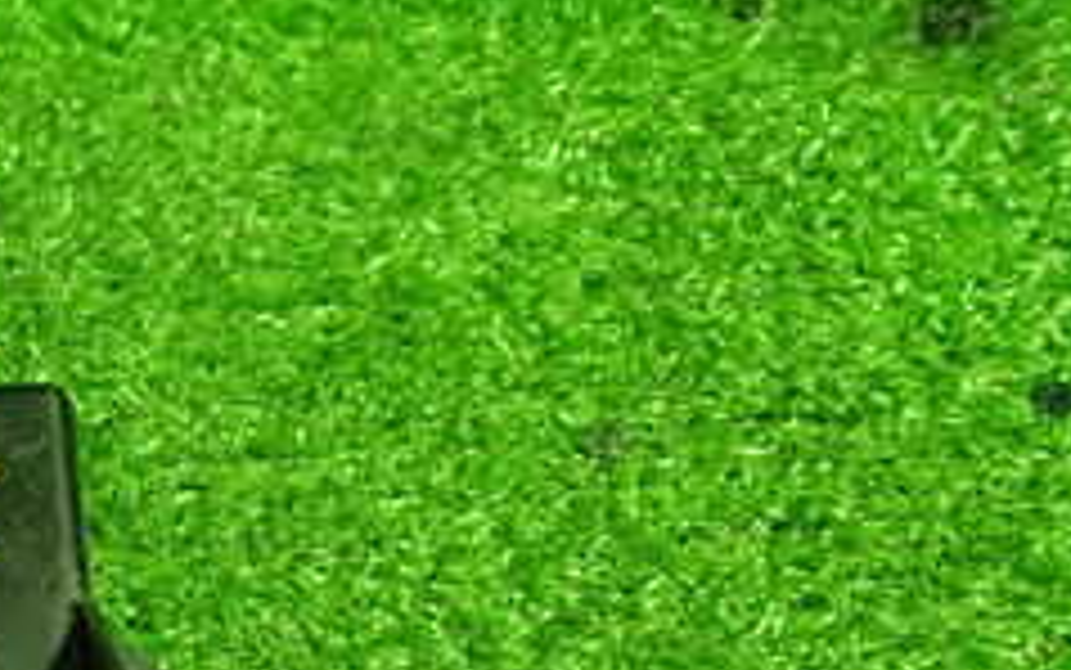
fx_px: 2336
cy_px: 674
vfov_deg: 16.0
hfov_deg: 23.9
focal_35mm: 80
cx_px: -158
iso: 320
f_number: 2.3
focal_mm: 5.4
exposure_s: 1/30
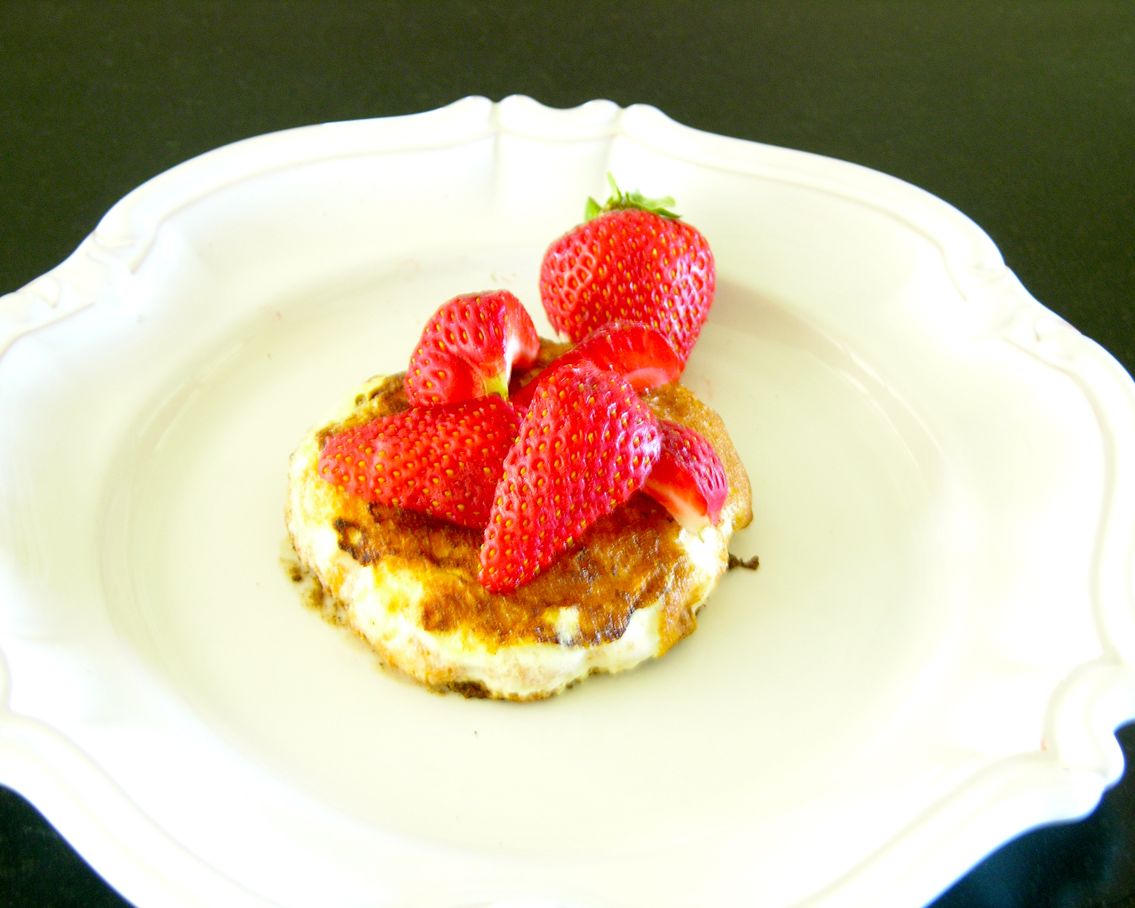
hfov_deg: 24.4
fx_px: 2620
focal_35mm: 78
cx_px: 566
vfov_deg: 19.7
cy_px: 458
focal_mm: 18.8
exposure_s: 1/5.1
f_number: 3.3
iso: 144
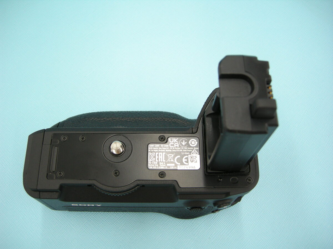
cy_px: 124
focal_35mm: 36
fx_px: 346
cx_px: 166
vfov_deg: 39.7
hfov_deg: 51.4
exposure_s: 1/52.1
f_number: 2.7
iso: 99
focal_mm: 7.5
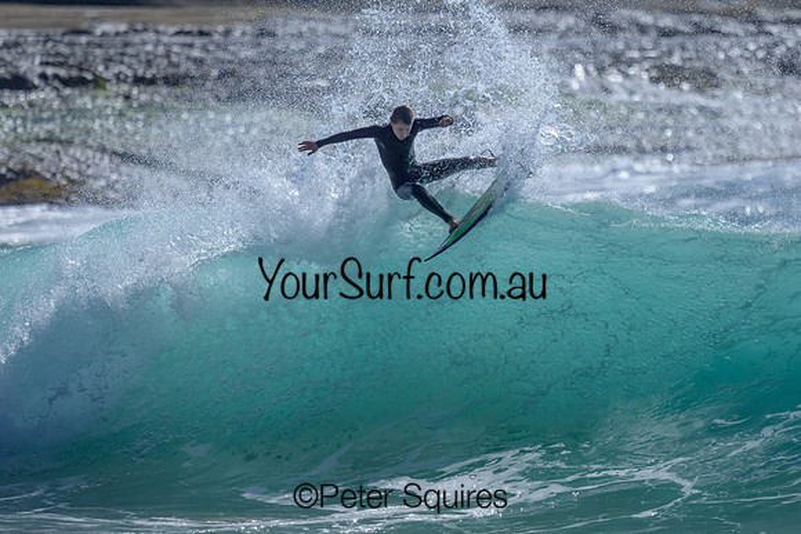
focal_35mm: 1090
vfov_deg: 1.3
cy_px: 238
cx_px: 546
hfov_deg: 1.9
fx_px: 24254
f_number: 6.3
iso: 1250
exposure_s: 1/2000
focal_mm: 800
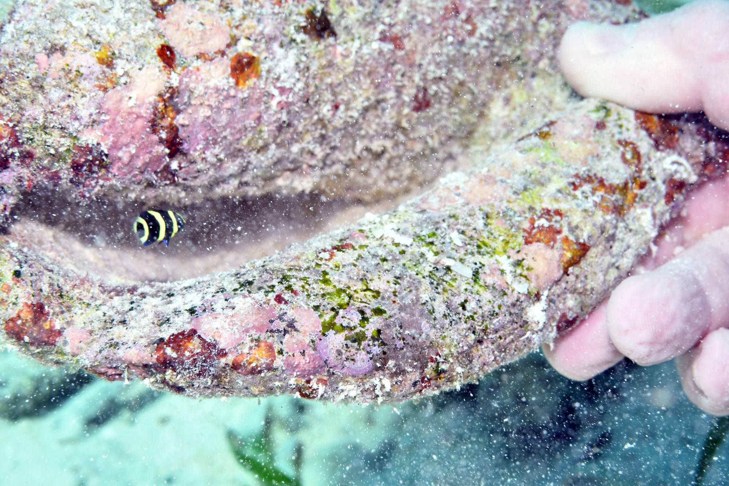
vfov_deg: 15.2
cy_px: 243
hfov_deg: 22.6
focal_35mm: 90
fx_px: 1822
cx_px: 364
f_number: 11
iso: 200
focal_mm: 60
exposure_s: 1/160
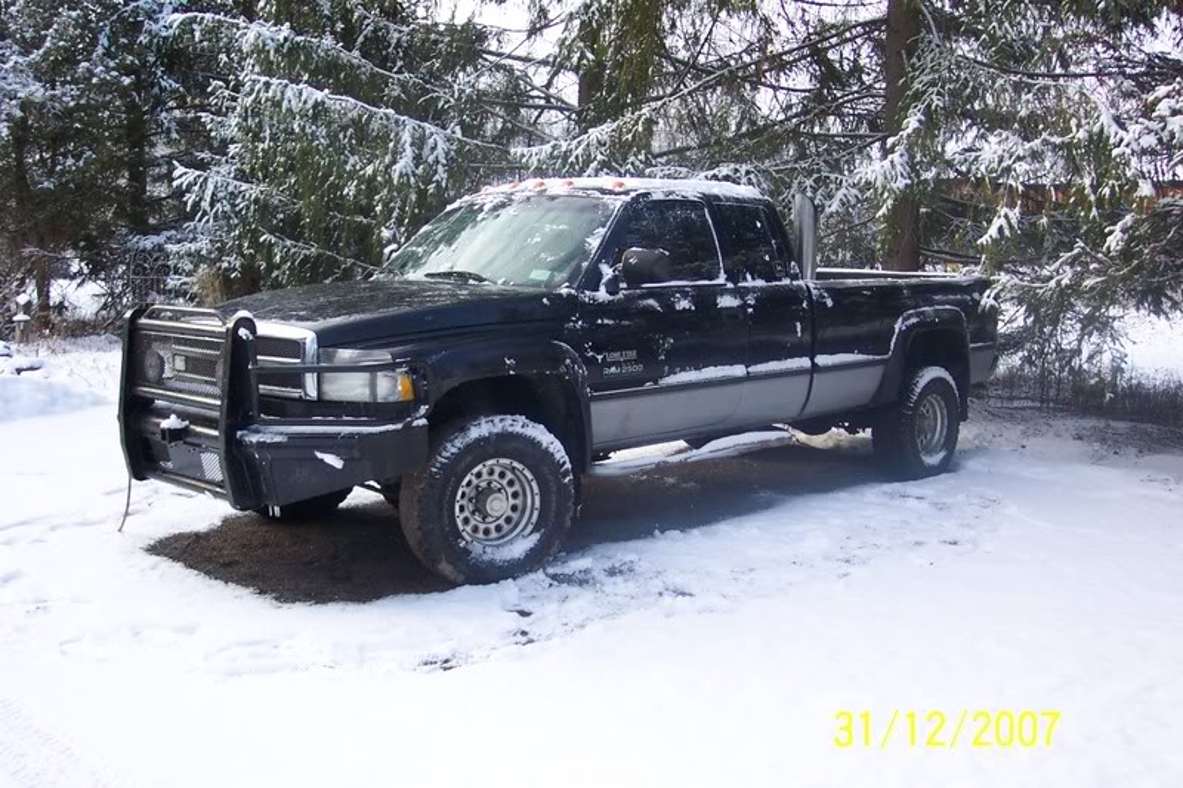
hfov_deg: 50.7
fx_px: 1248
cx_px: 592
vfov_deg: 35.0
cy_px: 394
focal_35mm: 38
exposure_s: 1/500
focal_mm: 8
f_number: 2.8
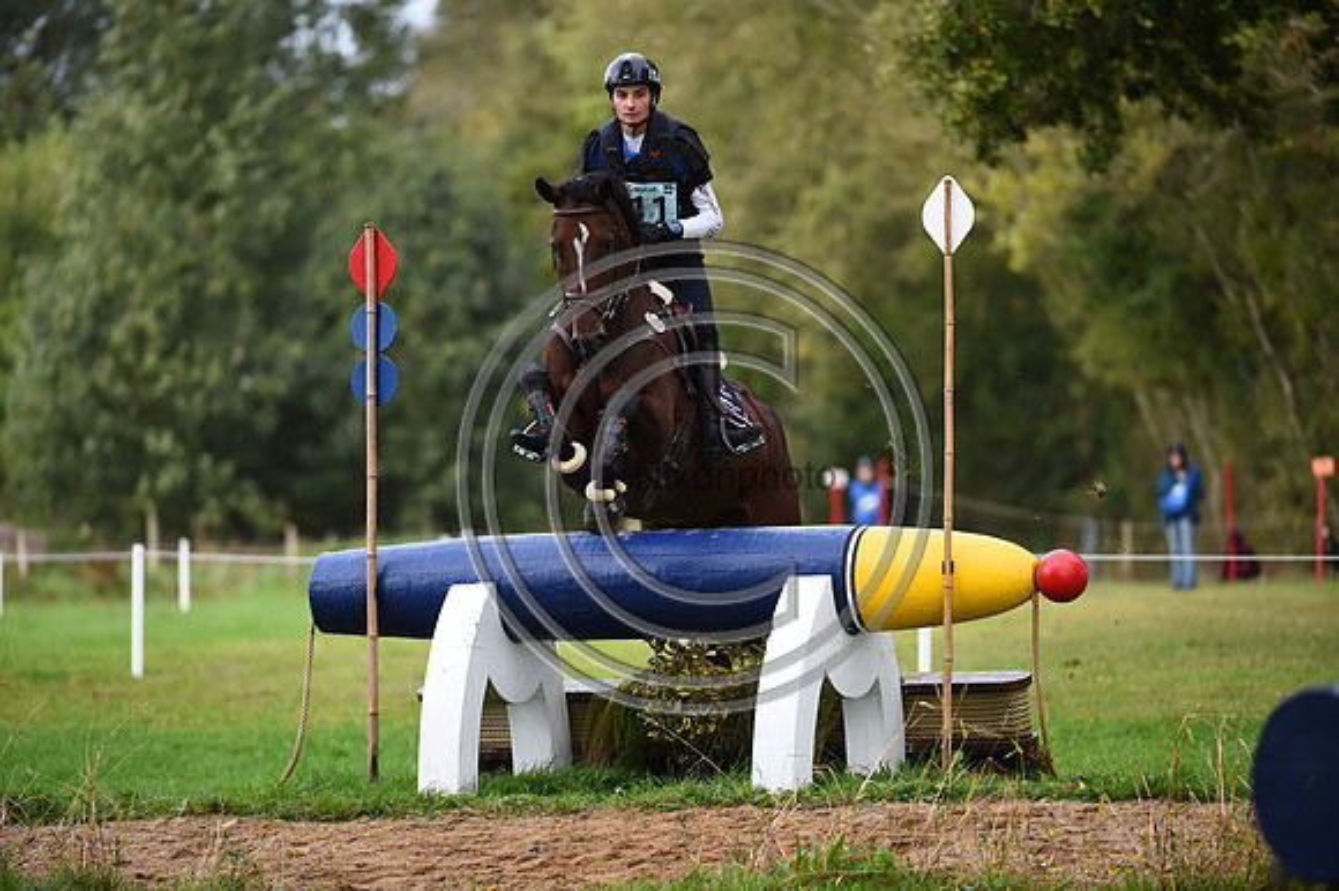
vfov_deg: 4.4
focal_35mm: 310
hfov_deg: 6.7
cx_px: 670
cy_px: 446
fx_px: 11523
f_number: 4.5
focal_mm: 310
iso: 1000
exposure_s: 1/1000
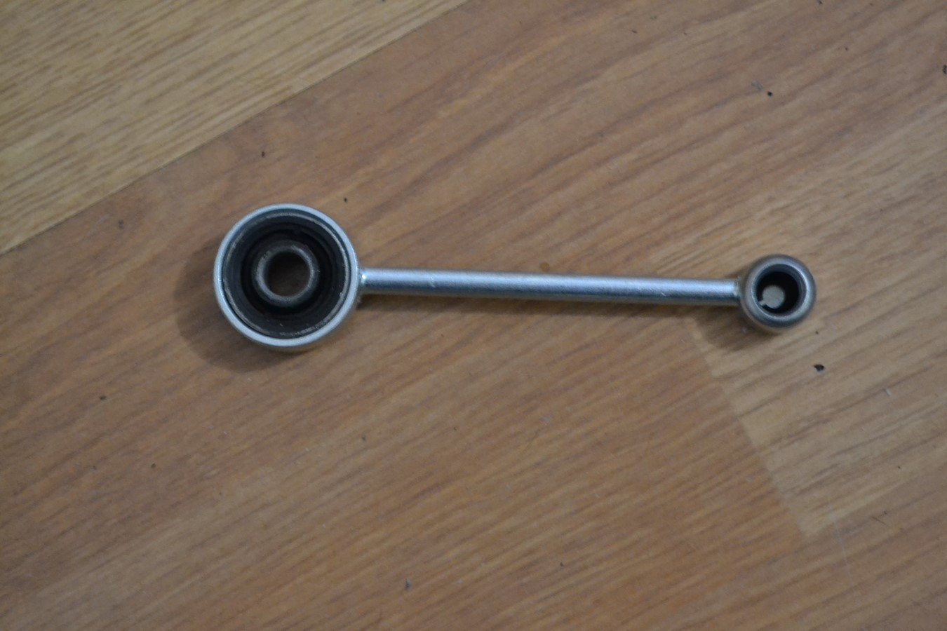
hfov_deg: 24.6
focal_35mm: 82
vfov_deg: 16.6
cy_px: 316
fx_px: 2170
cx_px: 474
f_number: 5.6
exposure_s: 1/13
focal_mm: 55
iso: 3200
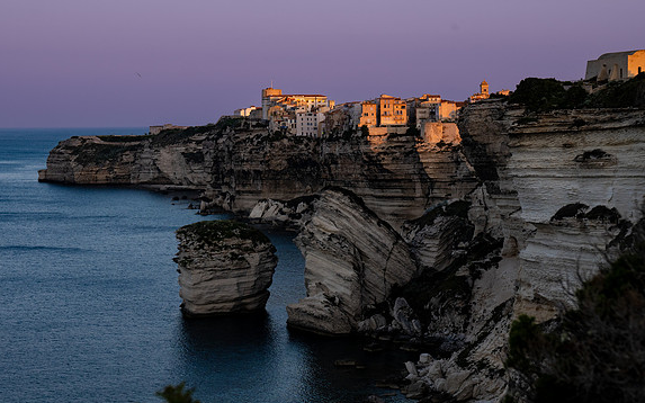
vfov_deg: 15.0
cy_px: 191
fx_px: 1529
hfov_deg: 23.8
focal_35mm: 87
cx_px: 324
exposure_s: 1/200
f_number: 5.6
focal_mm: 56
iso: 400
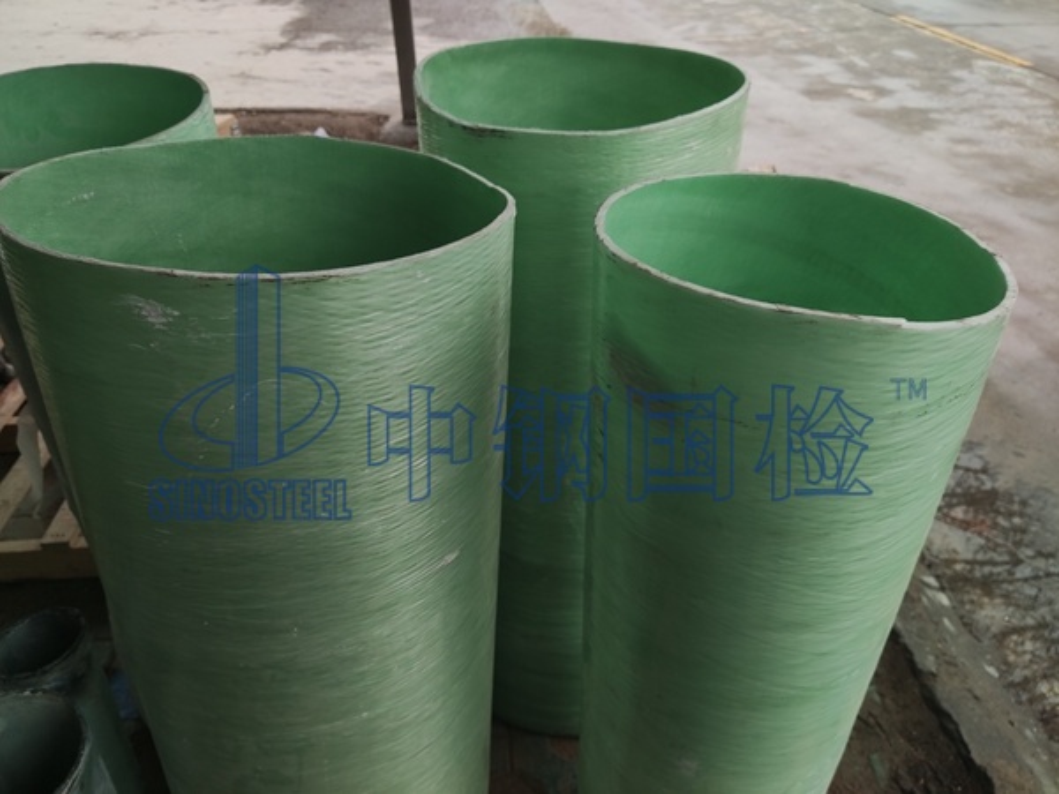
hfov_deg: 69.4
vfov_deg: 54.9
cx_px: 530
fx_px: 765
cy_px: 397
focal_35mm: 25
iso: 50
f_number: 1.79
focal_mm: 4.71
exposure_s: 1/186
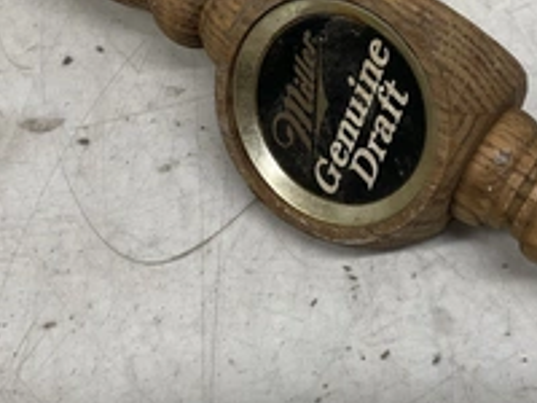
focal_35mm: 58
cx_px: 338
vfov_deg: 24.8
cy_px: 73
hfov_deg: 33.1
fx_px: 900
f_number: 1.8
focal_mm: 3
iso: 40
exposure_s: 1/120
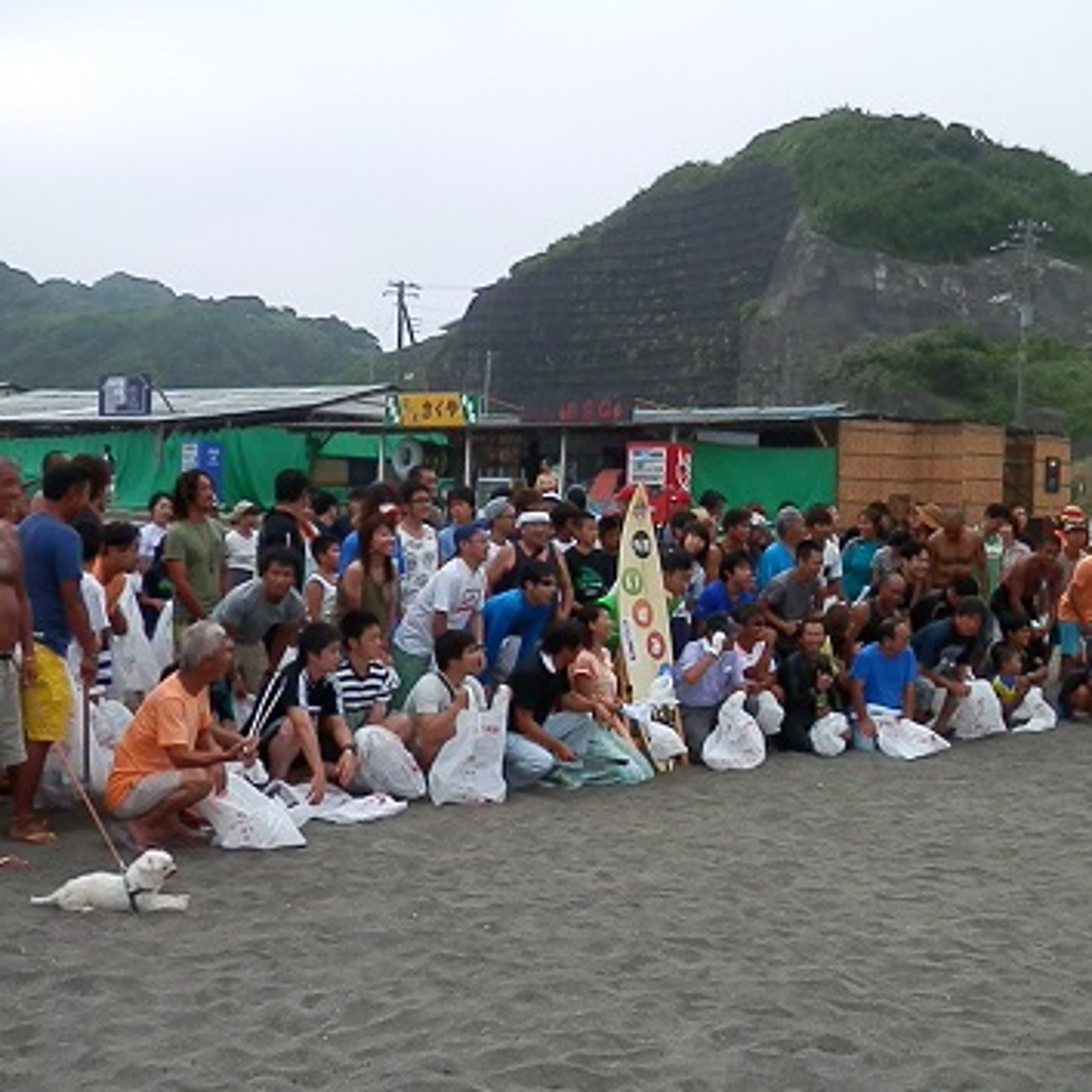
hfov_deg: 35.3
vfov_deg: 35.4
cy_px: 549
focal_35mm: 48
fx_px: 1713
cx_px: 639
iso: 640
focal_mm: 7.3
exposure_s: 1/320
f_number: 10.4
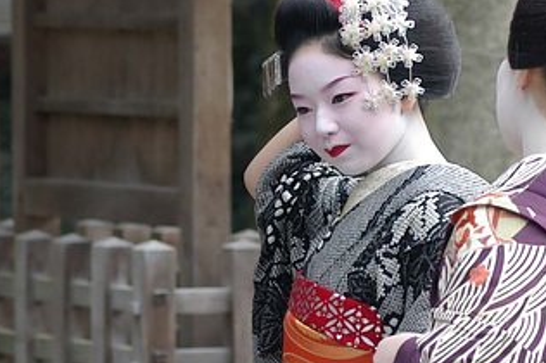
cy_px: 177
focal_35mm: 219
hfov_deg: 9.4
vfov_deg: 6.3
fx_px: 3318
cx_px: 392
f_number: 4
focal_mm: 90
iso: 200
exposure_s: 1/250
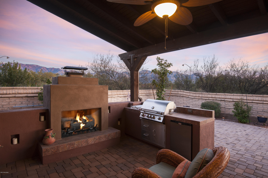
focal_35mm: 20
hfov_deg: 84.0
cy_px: 89
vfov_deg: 61.9
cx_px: 134
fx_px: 149
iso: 400
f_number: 7.1
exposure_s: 1/8
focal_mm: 20
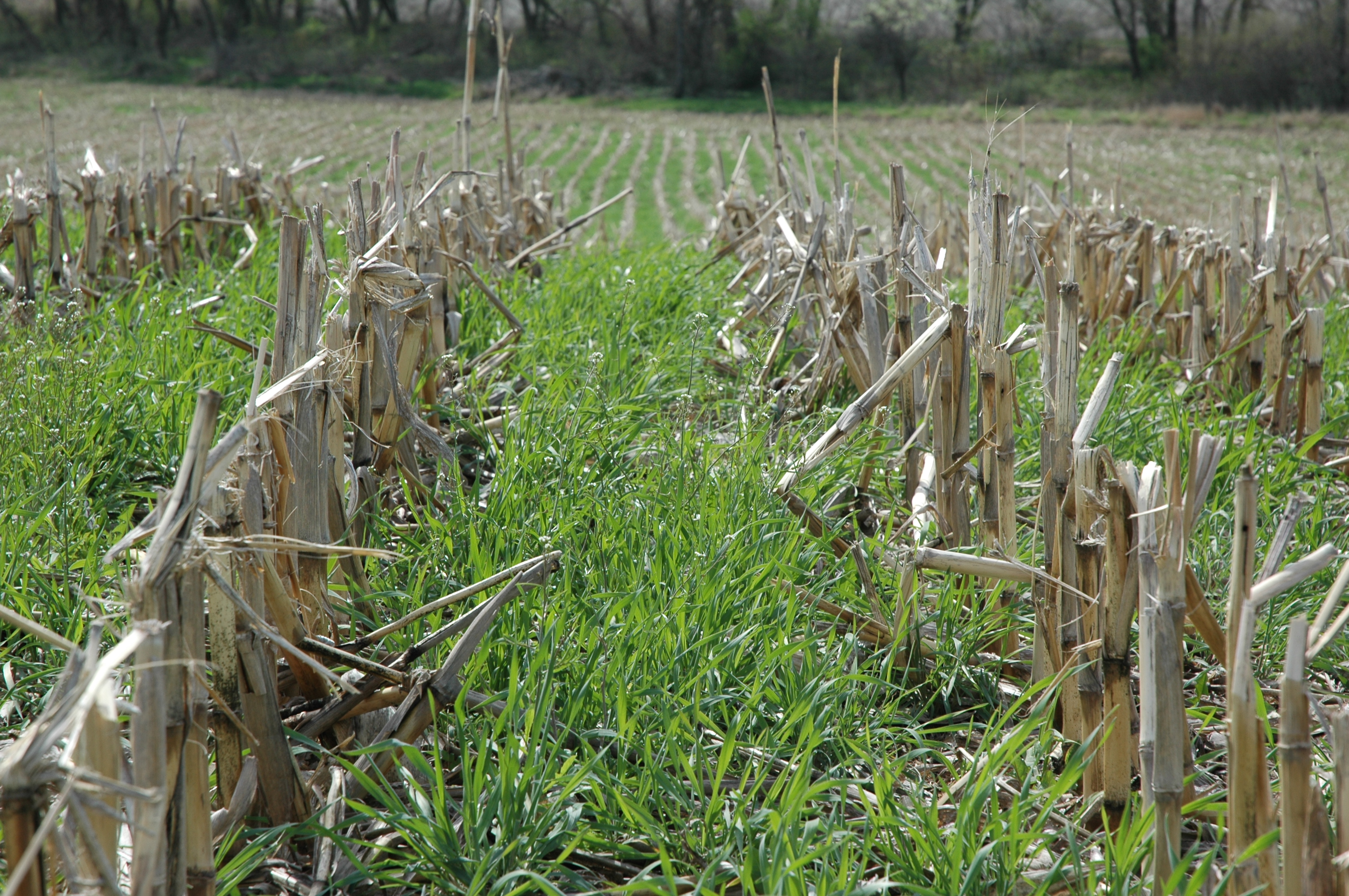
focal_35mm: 105
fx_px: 3931
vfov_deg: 13.0
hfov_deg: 19.5
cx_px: 674
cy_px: 448
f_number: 8
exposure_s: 1/250
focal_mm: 70
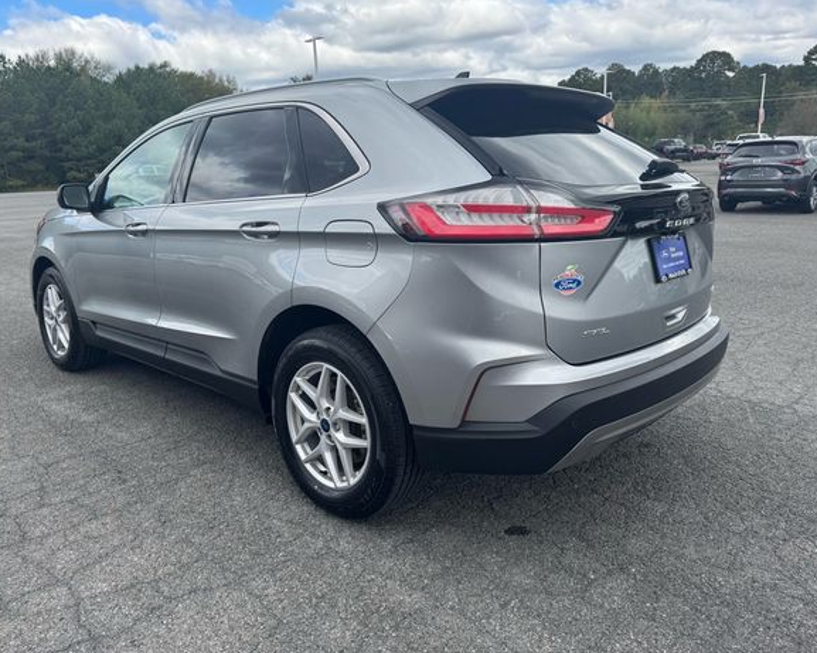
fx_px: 628
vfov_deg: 54.9
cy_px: 316
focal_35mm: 26
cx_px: 372
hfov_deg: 65.9
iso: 80
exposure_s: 1/1524
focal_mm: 6.76
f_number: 1.78
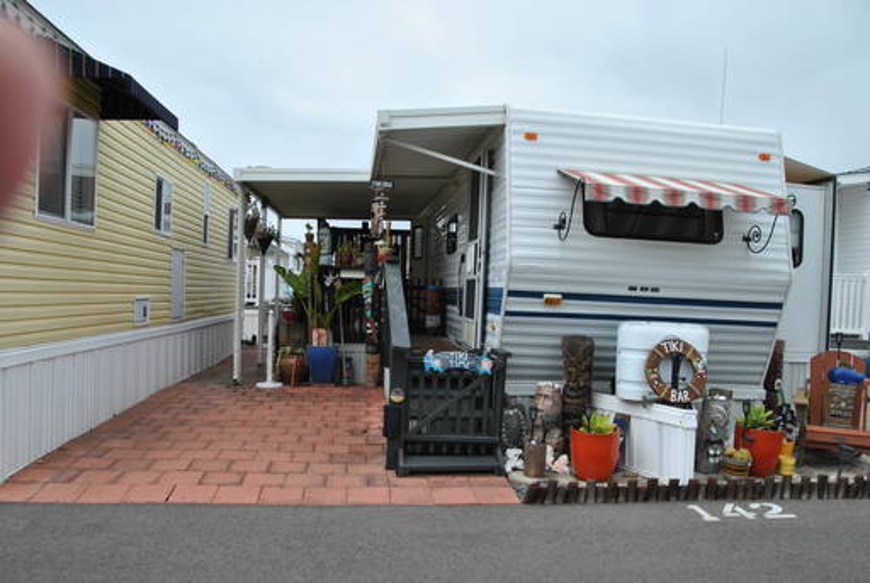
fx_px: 726
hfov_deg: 61.9
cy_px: 292
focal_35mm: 30
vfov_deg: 43.7
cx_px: 435
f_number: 7.1
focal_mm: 20
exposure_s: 1/200
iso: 100
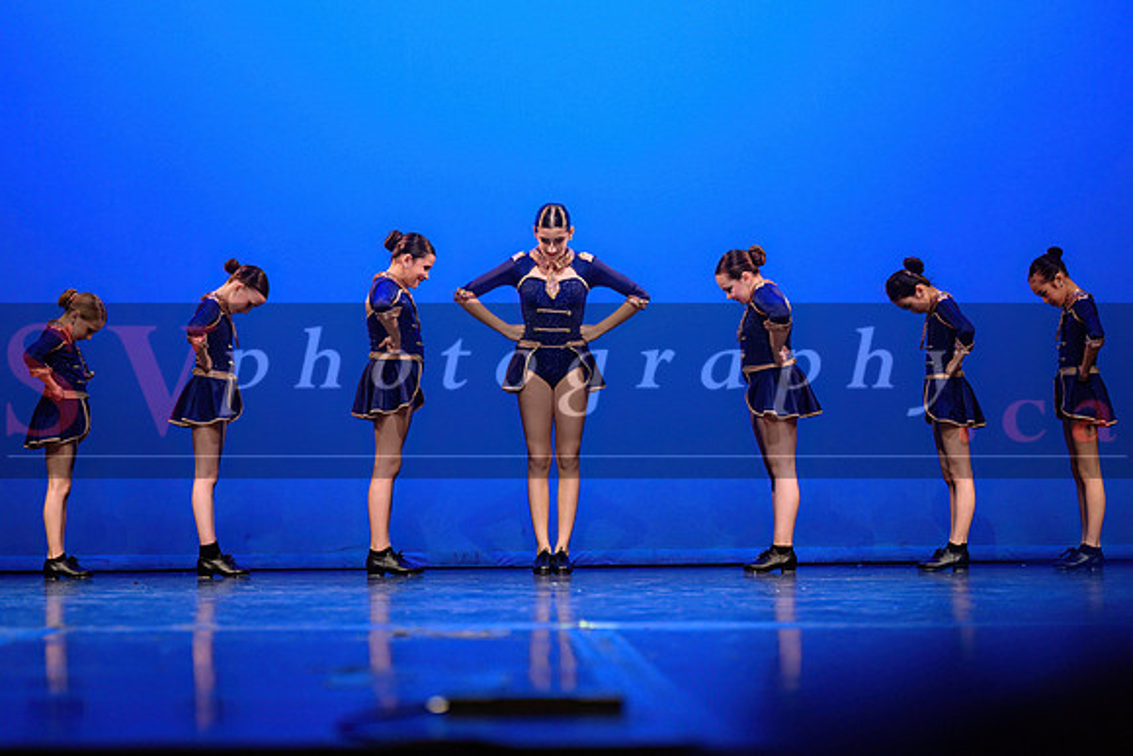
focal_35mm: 80
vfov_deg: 17.1
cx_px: 531
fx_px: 2512
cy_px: 307
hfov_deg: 25.4
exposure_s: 1/270
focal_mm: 67
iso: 1600
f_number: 2.8
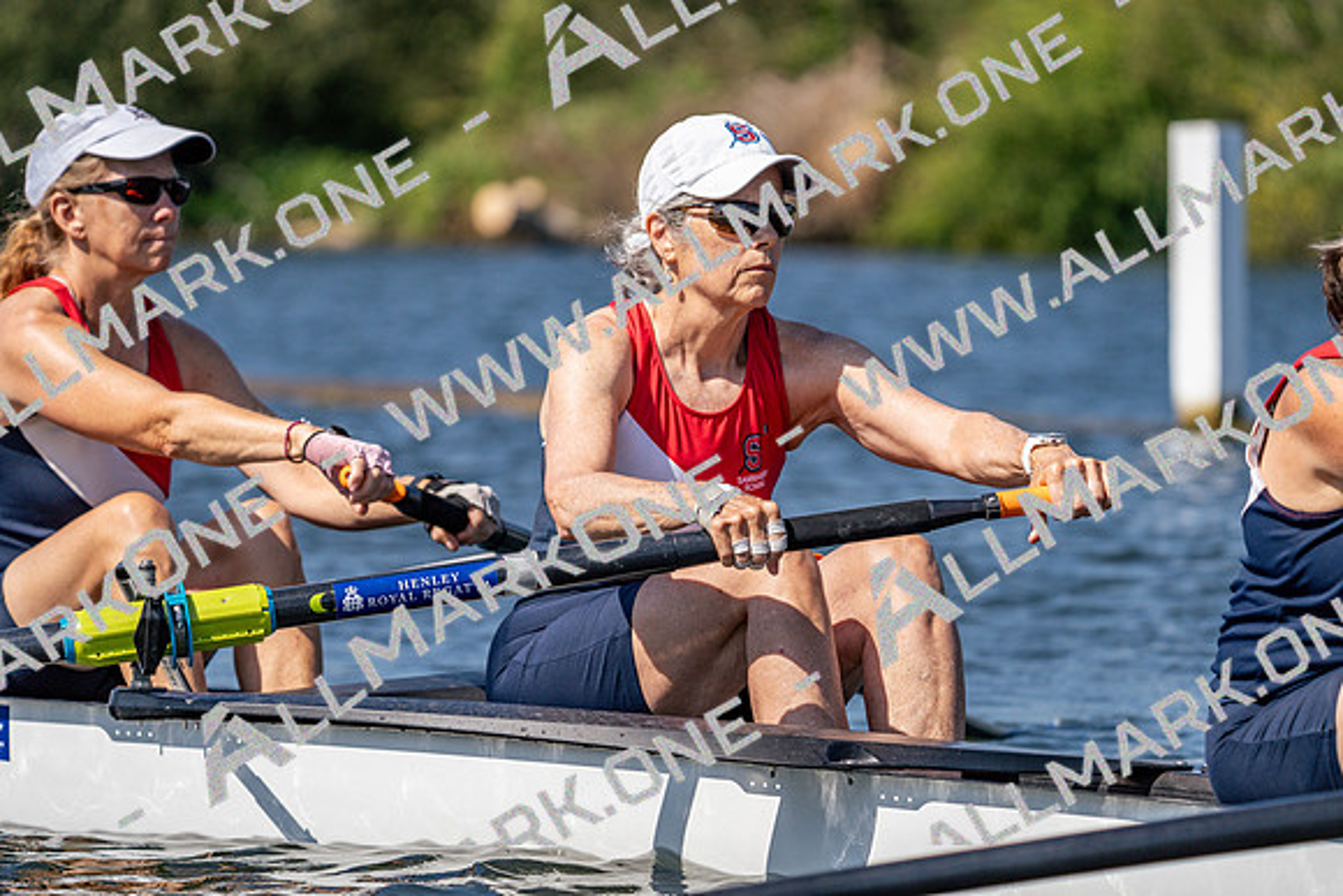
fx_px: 10261
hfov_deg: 7.5
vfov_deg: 5.0
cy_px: 448
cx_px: 672
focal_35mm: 275
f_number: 5.6
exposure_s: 1/2000
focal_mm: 275
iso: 200
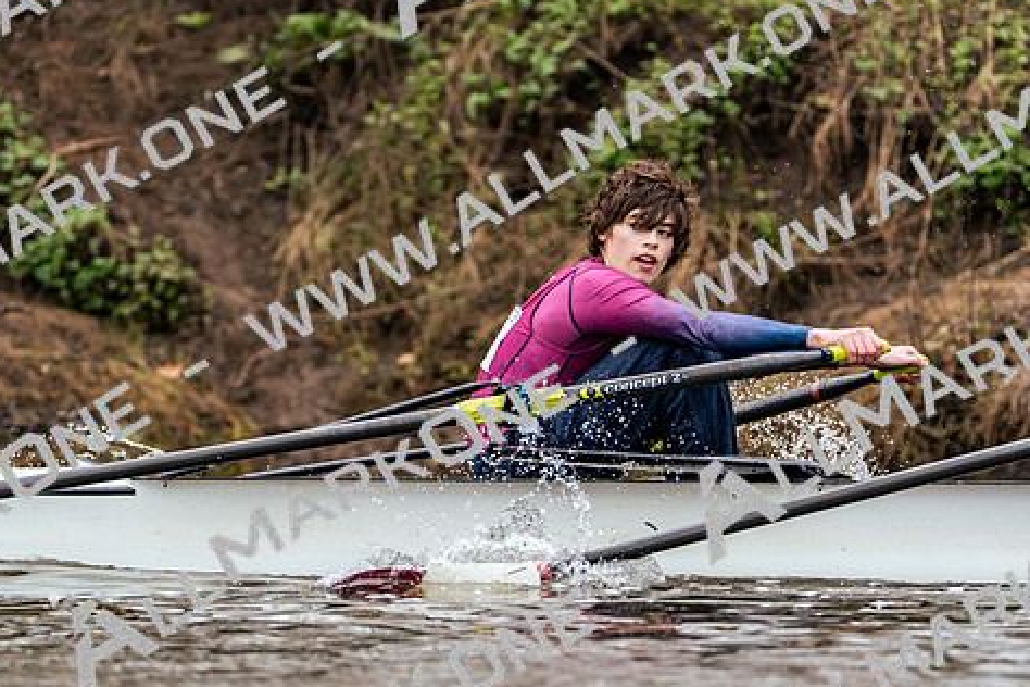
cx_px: 513
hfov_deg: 4.9
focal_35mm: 417
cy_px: 358
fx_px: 11930
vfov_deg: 3.3
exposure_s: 1/2000
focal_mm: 341
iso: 2000
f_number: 6.3
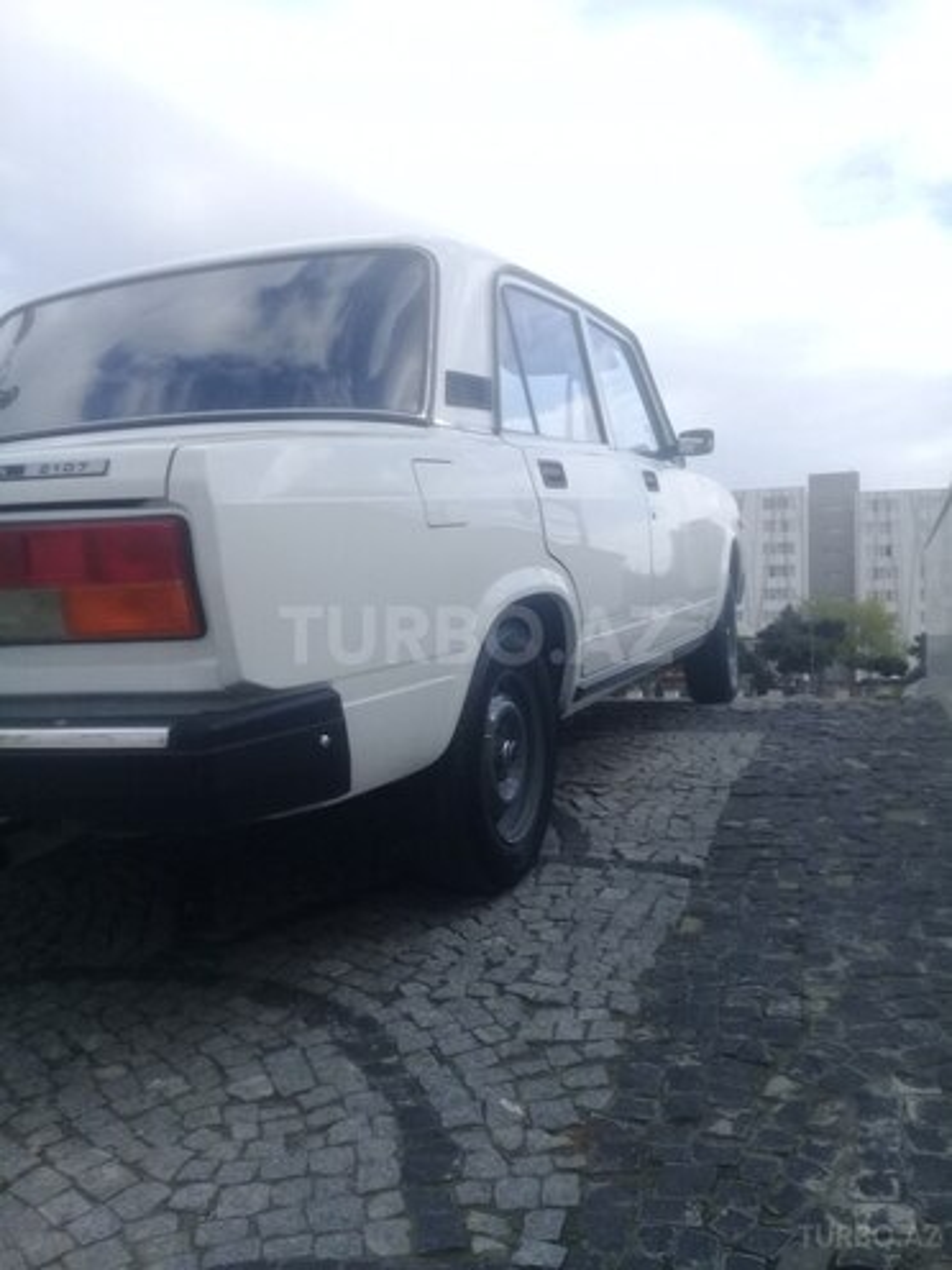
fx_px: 1137
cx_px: 476
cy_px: 635
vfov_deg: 58.4
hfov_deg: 45.4
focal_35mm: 31
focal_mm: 3.3
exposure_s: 1/1070
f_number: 2.2
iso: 50
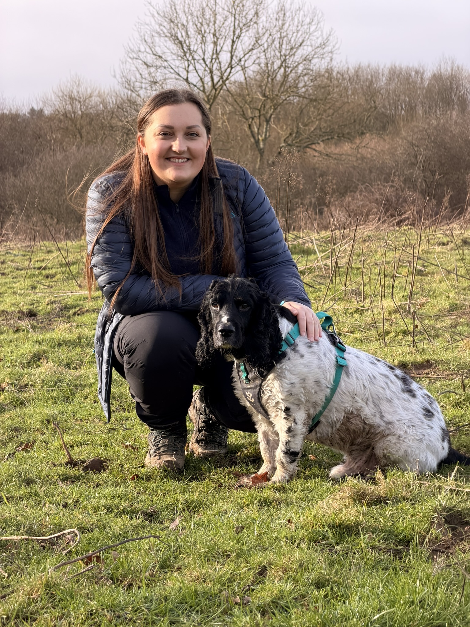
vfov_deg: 19.6
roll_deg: +0.6
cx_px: 235
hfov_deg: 14.8
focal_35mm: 100
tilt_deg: -4.5
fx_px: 1810
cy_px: 314
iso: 50
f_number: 2.8
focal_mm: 16.89
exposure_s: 1/313
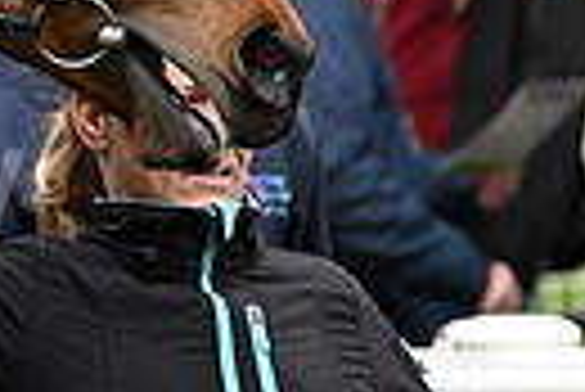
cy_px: -25
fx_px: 10542
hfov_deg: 3.2
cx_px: -549
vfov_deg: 2.1
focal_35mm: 648
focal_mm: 145
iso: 800
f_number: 3.5
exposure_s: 1/6400
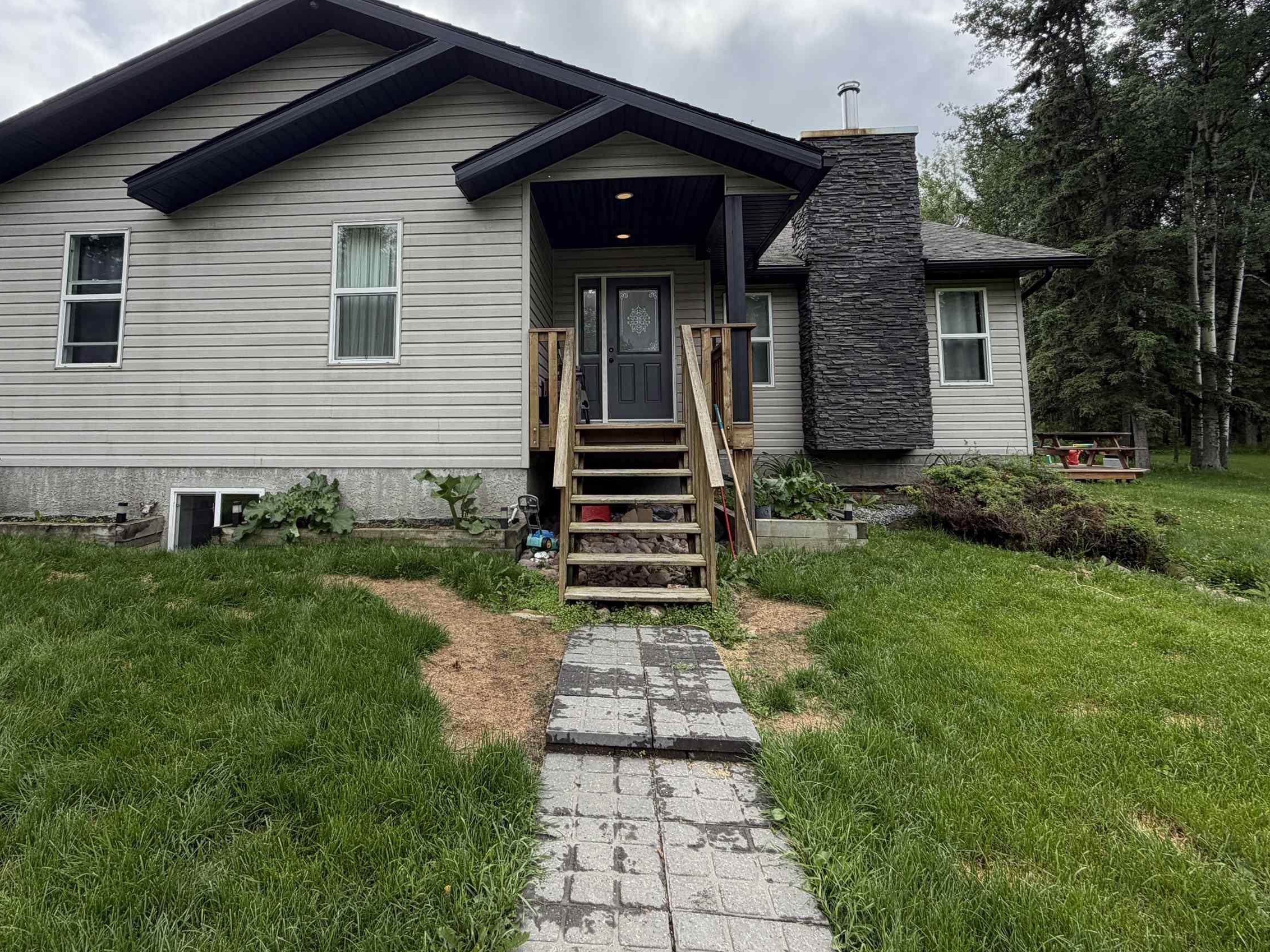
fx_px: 697
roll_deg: +0.0
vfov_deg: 67.7
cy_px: 359
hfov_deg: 84.2
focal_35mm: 19
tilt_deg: +5.8
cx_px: 554
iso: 40
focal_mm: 2.22
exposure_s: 1/751
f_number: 2.2
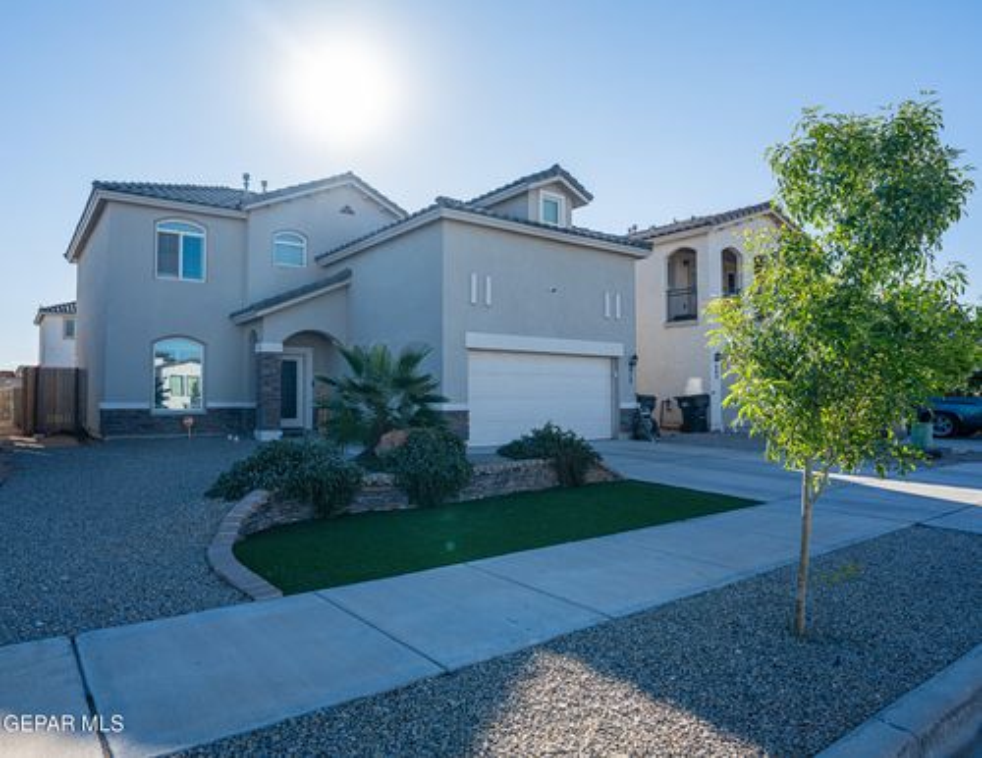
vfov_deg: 61.9
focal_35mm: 22
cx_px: 413
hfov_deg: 75.2
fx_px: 632
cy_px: 379
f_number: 2.8
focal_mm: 20
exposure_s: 1/800
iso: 100
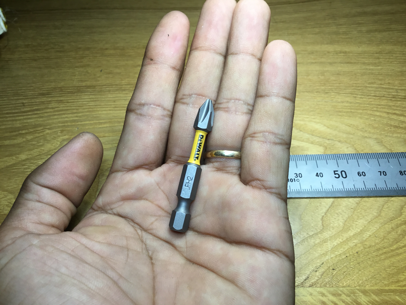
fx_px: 364
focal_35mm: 31
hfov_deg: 58.4
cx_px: 203
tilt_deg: -51.6
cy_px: 152
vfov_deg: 45.4
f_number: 2.4
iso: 32
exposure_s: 1/100
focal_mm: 3.3
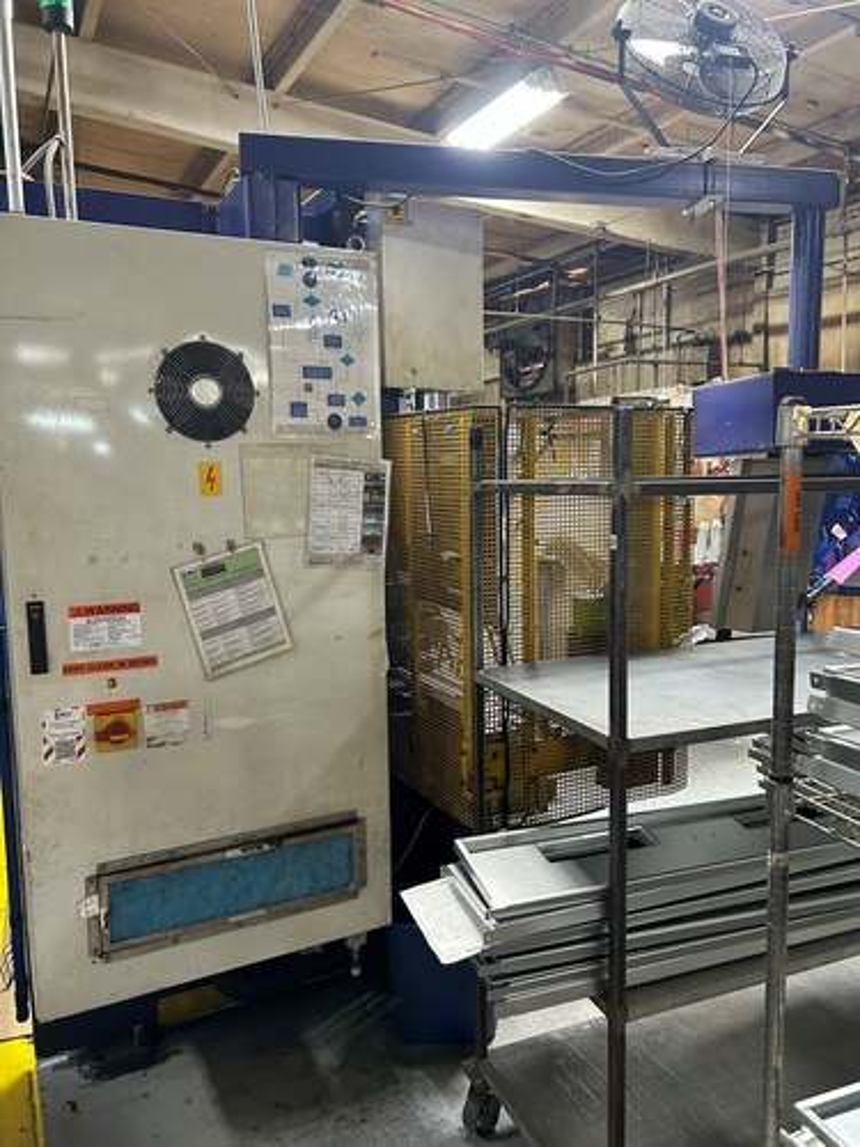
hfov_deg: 53.1
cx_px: 430
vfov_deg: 67.3
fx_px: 861
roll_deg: +0.4
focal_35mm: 26
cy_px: 574
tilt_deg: -6.5
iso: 160
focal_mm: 5.7
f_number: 1.5
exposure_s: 1/60
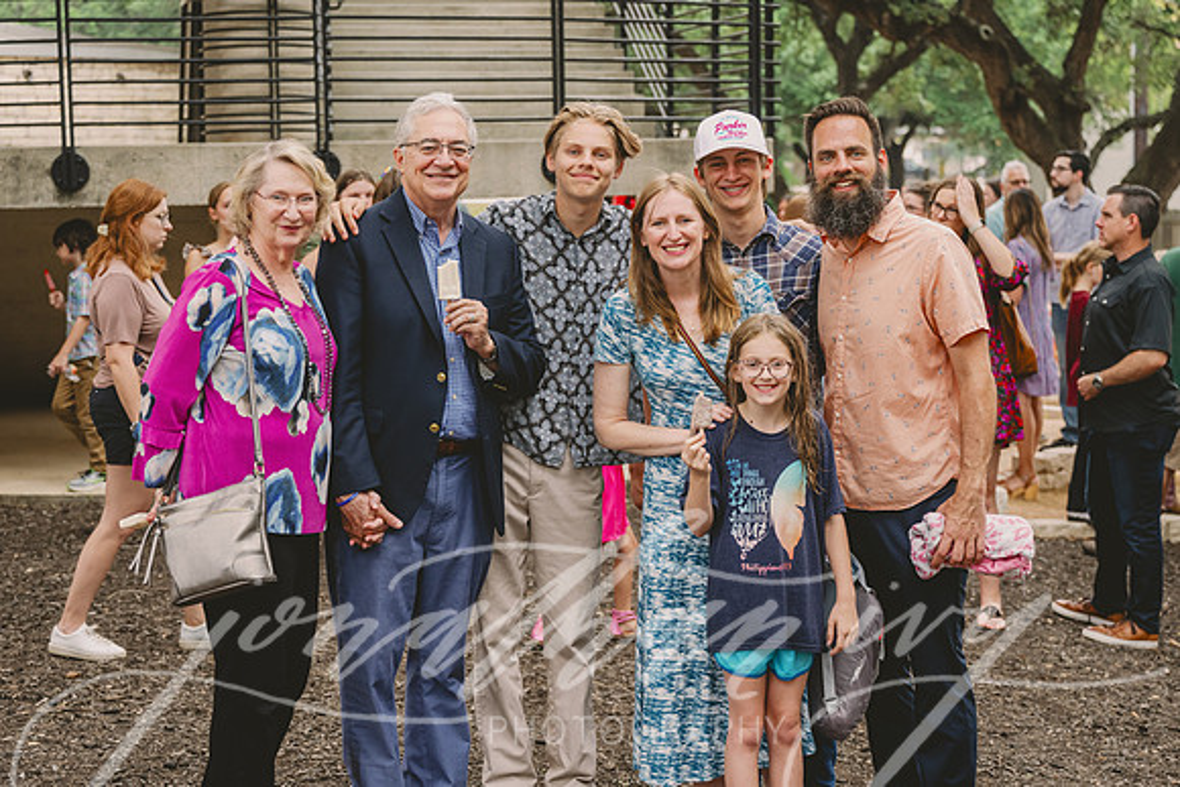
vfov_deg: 20.3
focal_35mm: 67
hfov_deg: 30.1
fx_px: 2195
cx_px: 564
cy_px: 420
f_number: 3.5
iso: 800
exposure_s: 1/800
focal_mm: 58
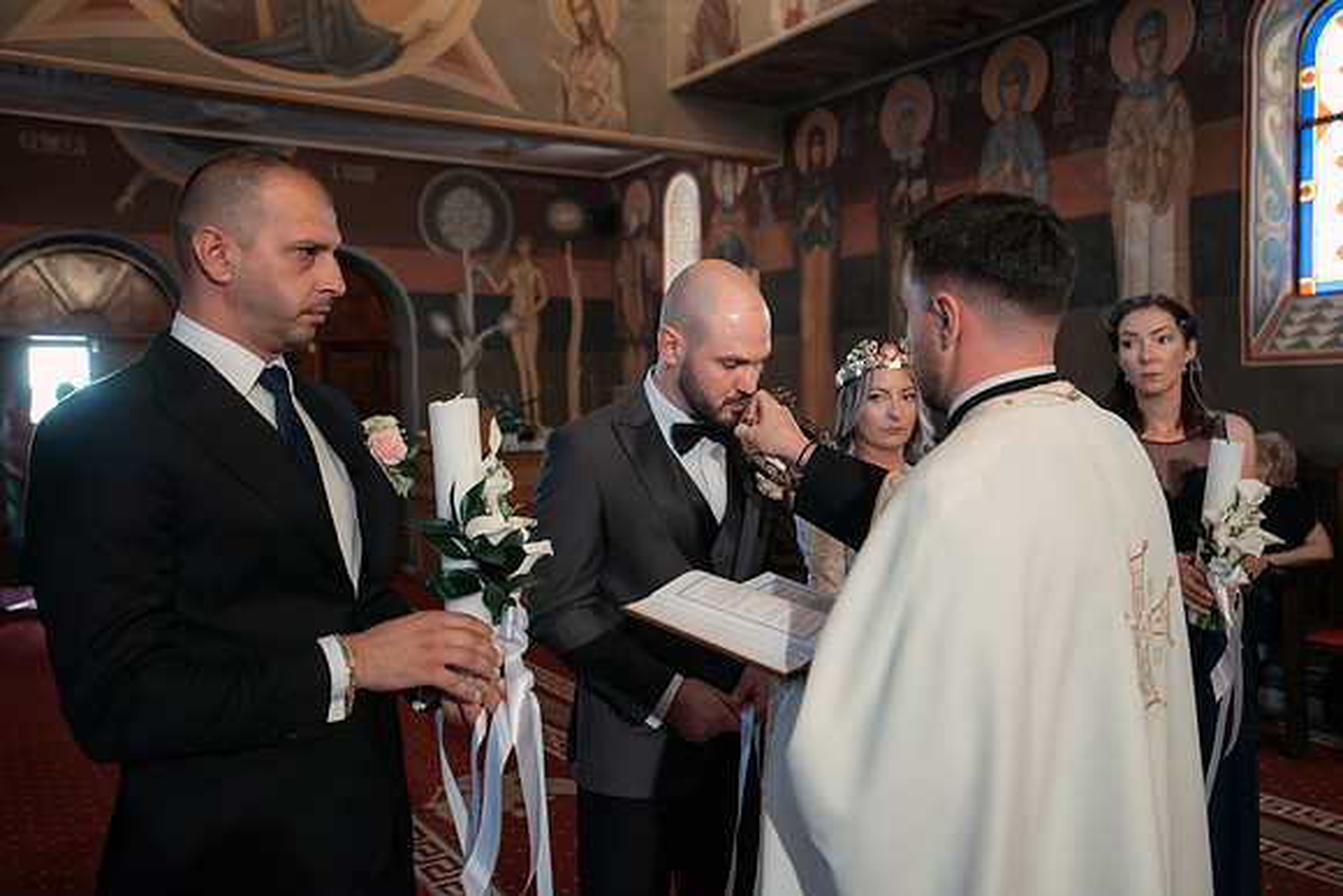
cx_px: 694
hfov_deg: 60.3
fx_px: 1156
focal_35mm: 31
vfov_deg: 42.4
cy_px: 433
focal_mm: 30
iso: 5000
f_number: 2.8
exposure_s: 1/200
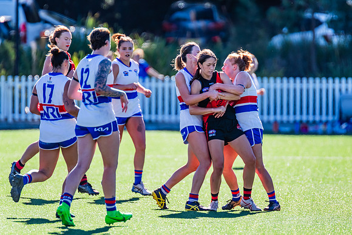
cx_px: 197
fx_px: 6562
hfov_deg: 3.1
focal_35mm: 671
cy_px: 104
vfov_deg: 2.1
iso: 800
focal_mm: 600
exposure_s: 1/1250
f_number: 6.3
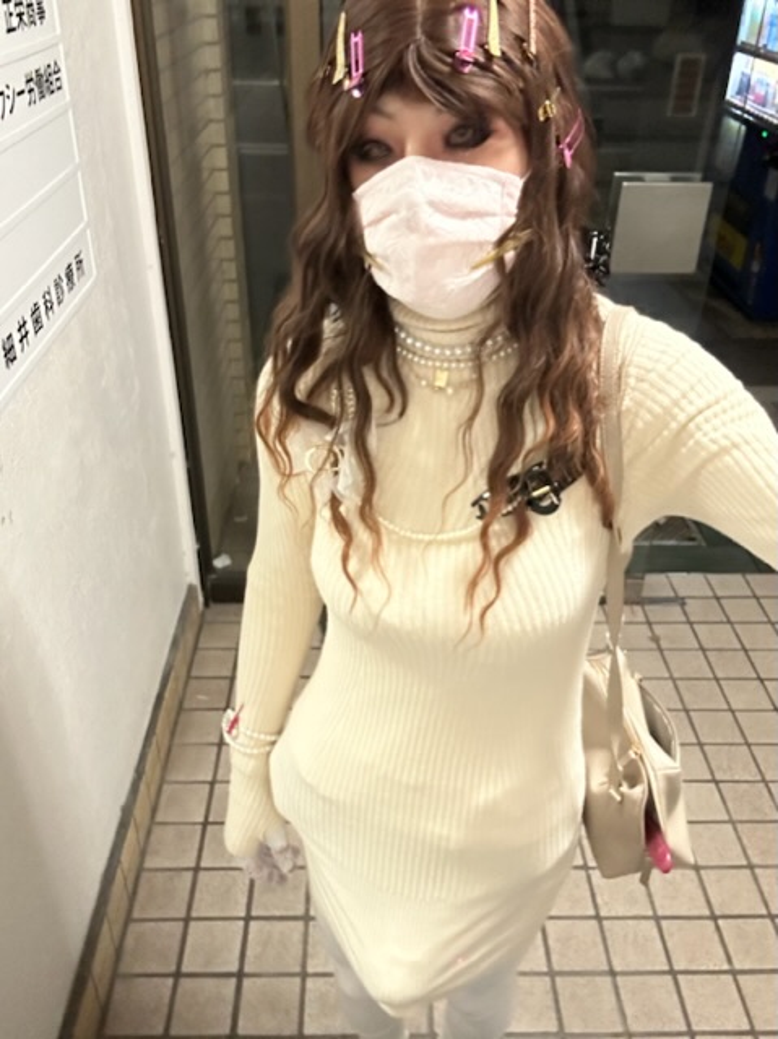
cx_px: 389
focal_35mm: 30
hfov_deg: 46.7
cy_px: 520
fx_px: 900
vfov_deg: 60.0
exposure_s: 1/60
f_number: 1.9
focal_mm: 2.69
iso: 250
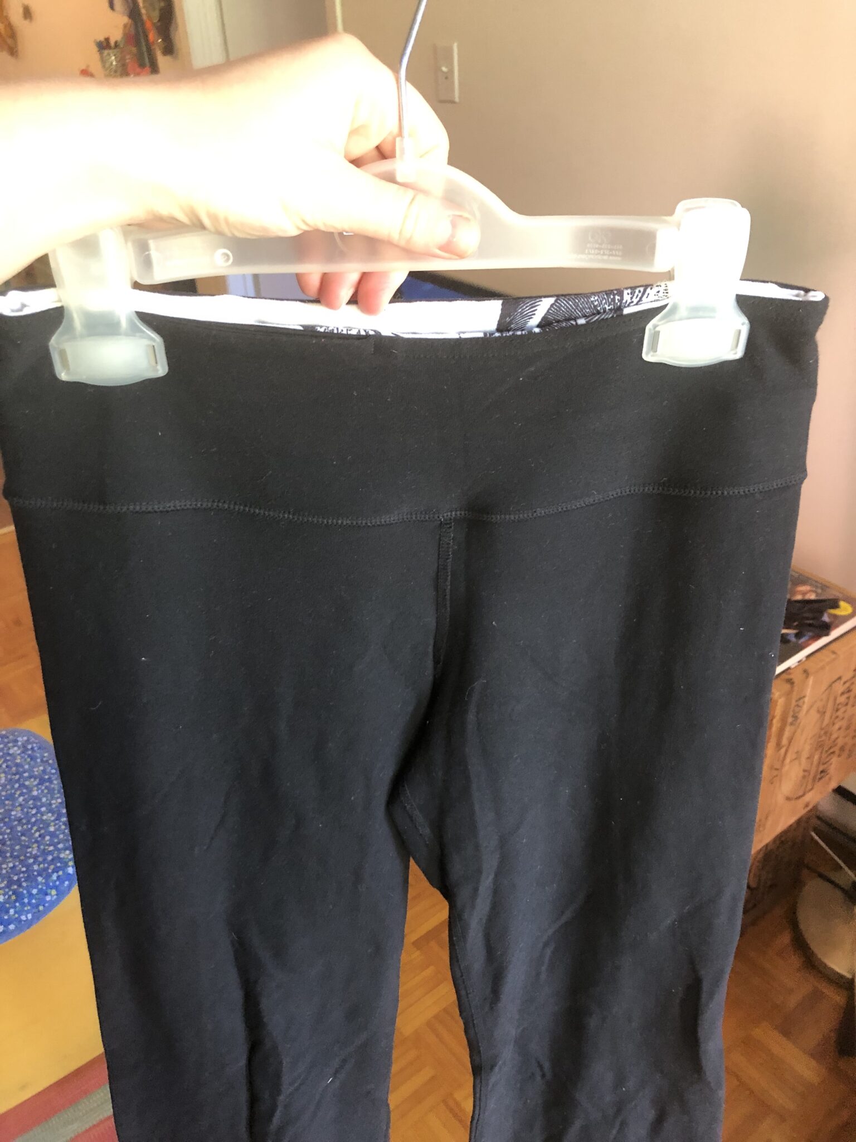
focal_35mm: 28
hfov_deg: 49.7
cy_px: 571
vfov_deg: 63.4
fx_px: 923
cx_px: 428
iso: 100
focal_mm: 3.99
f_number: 1.8
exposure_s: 1/15
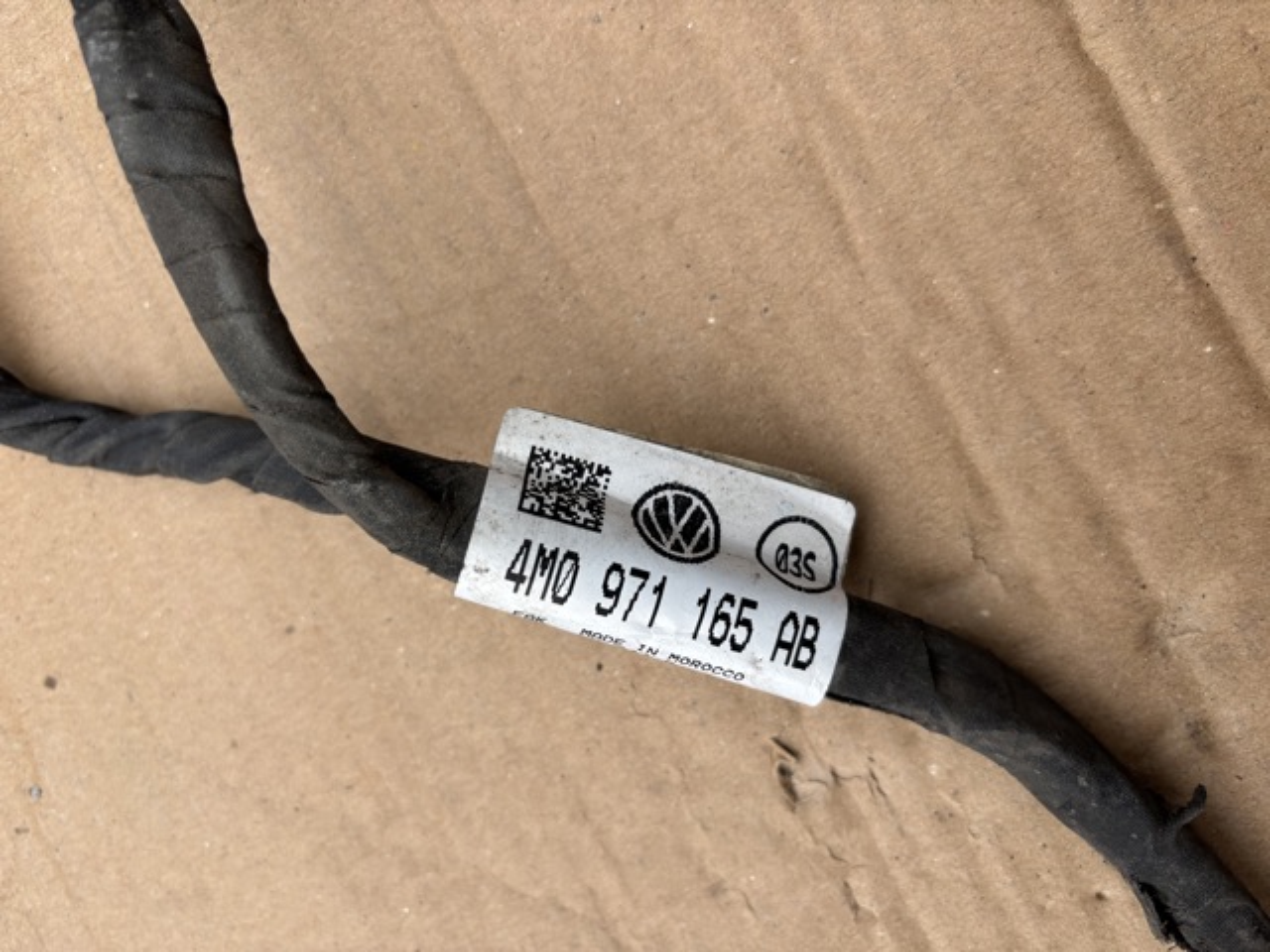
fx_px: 954
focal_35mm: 26
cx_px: 635
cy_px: 476
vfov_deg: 53.1
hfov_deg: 67.3
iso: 50
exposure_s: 1/763
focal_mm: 5.96
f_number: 1.6
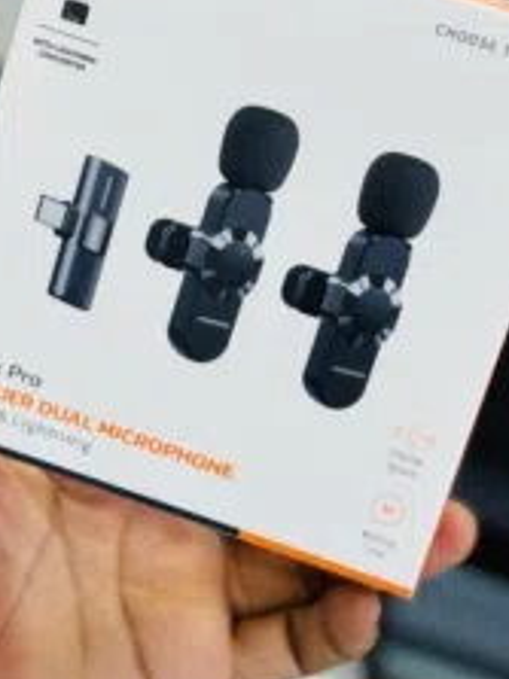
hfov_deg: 17.1
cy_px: 158
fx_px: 1688
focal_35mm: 86
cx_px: 235
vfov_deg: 22.5
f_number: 1.78
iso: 64
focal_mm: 6.76
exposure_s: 1/218
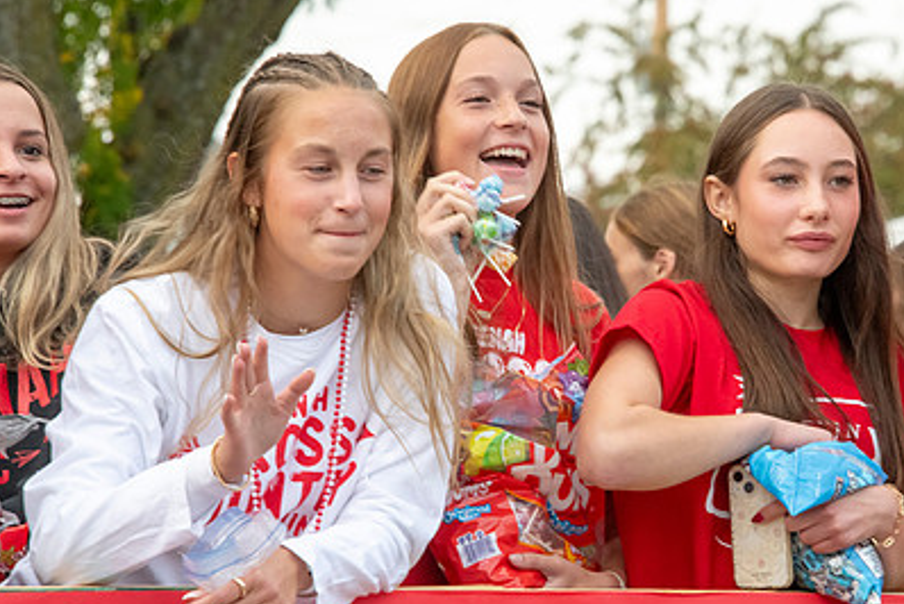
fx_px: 8418
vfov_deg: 4.1
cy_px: 349
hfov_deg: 6.1
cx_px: 595
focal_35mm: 335
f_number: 11
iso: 3200
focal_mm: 230
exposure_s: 1/400
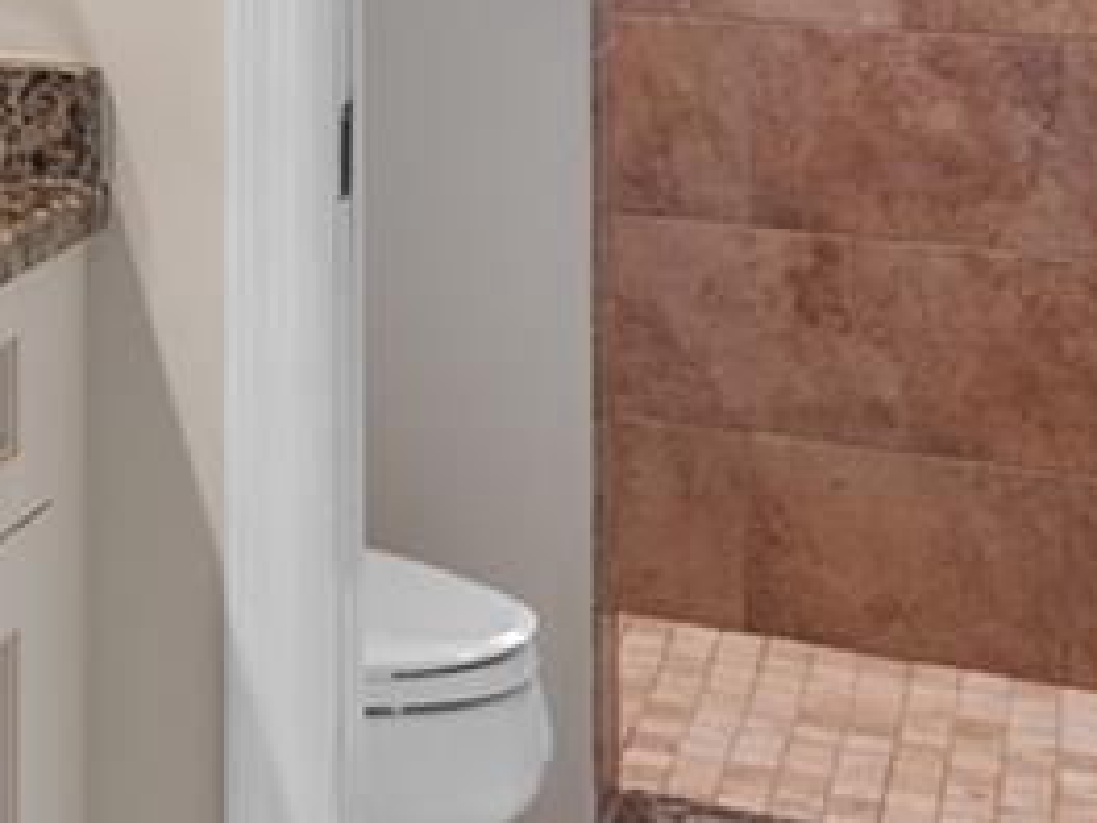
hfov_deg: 19.6
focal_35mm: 84
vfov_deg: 16.9
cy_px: -156
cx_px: -640
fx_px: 2658
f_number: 5.6
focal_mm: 15
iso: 200
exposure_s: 1/5
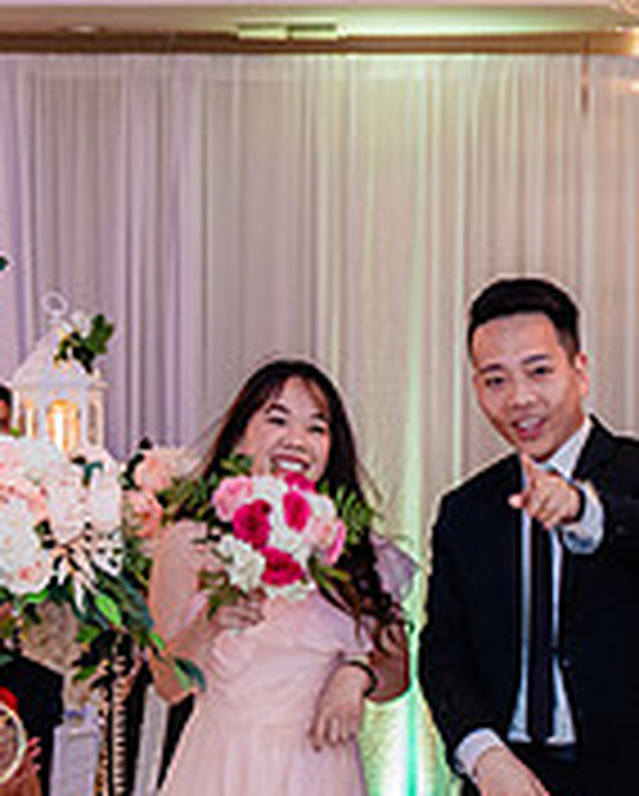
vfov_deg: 10.4
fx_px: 4366
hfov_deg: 8.4
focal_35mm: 185
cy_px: 582
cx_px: 306
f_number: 3.5
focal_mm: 50
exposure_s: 1/160
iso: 1250
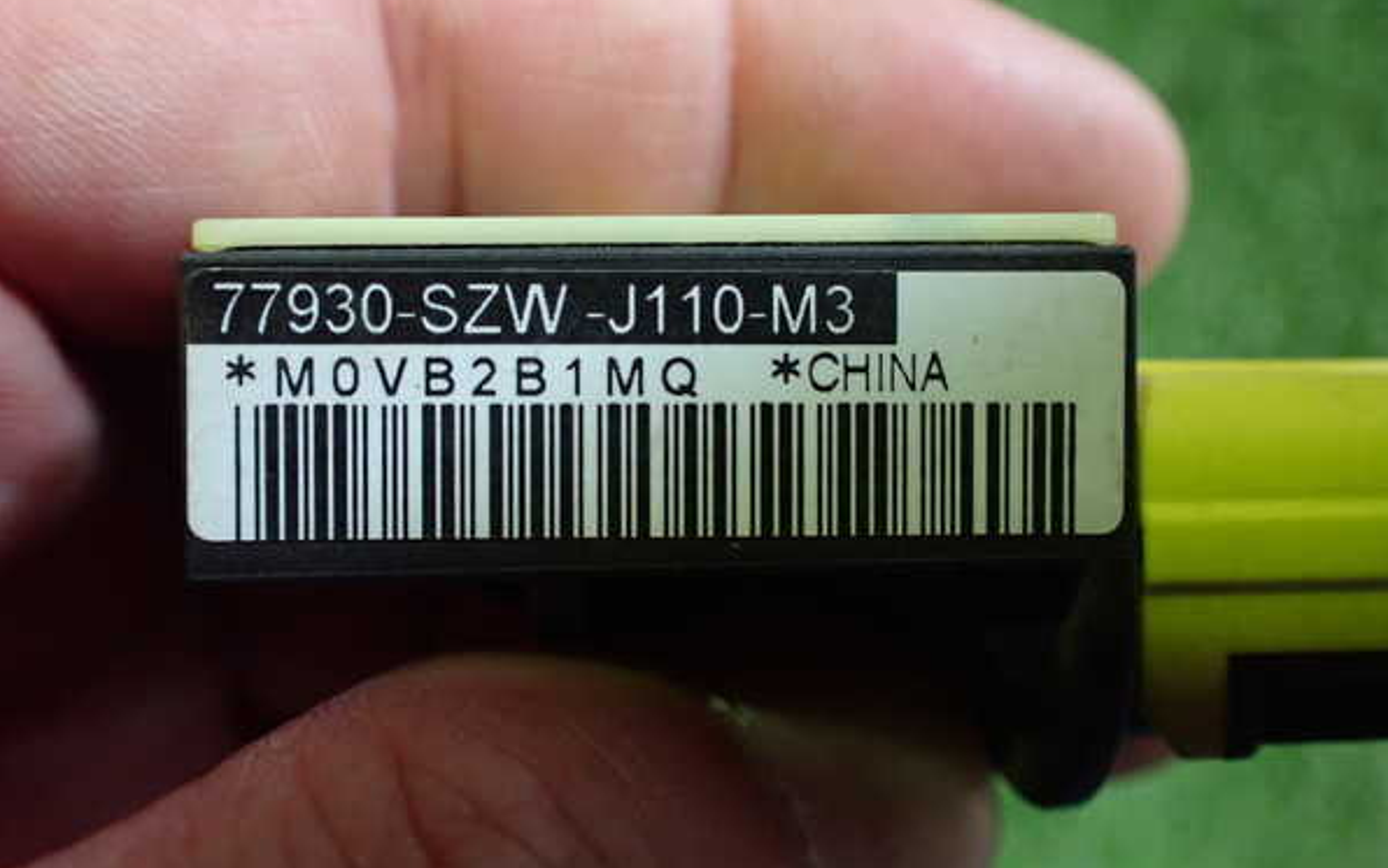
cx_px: 696
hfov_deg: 59.6
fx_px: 1211
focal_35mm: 32
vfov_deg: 39.5
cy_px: 431
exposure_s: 1/100
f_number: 2.3
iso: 800
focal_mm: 5.4
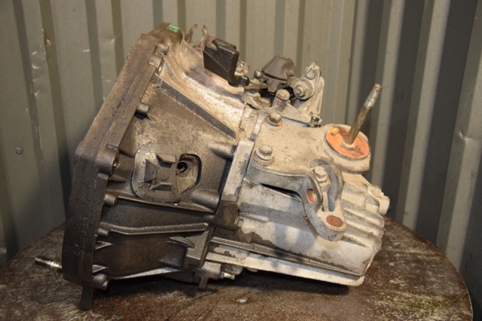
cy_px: 160
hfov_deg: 51.3
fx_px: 502
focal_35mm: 38
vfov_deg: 35.5
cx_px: 241
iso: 800
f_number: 5
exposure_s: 1/80
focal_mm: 25
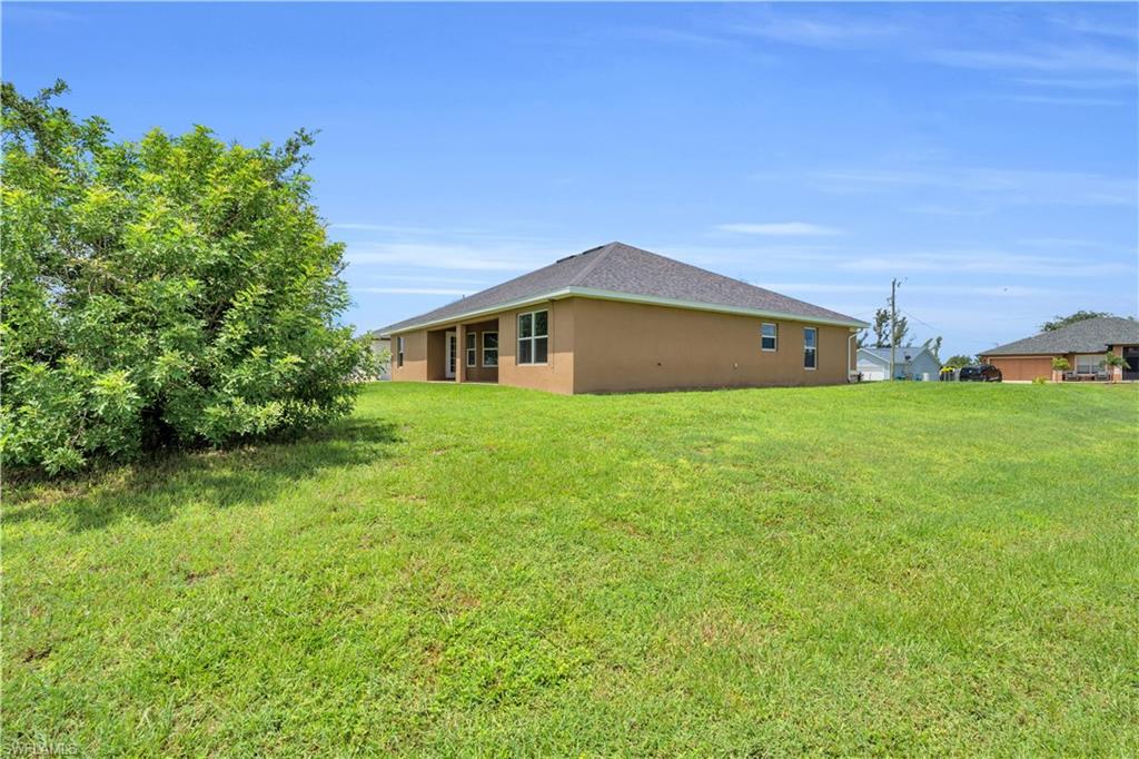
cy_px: 380
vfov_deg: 73.7
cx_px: 570
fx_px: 506
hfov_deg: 96.8
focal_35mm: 16
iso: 200
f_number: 8
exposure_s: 1/640
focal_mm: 16
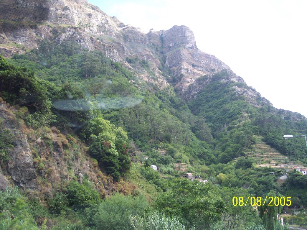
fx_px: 337
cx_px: 154
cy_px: 115
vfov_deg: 37.7
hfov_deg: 49.0
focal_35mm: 38
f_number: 2.8
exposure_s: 1/180
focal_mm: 8
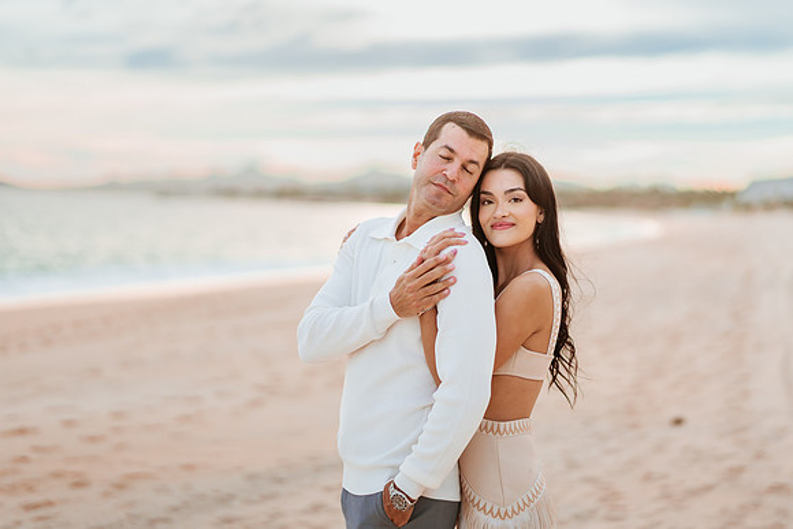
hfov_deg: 31.5
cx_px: 436
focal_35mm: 64
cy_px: 238
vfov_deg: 21.3
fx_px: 1406
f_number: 1.4
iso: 250
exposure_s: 1/6400
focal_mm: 58
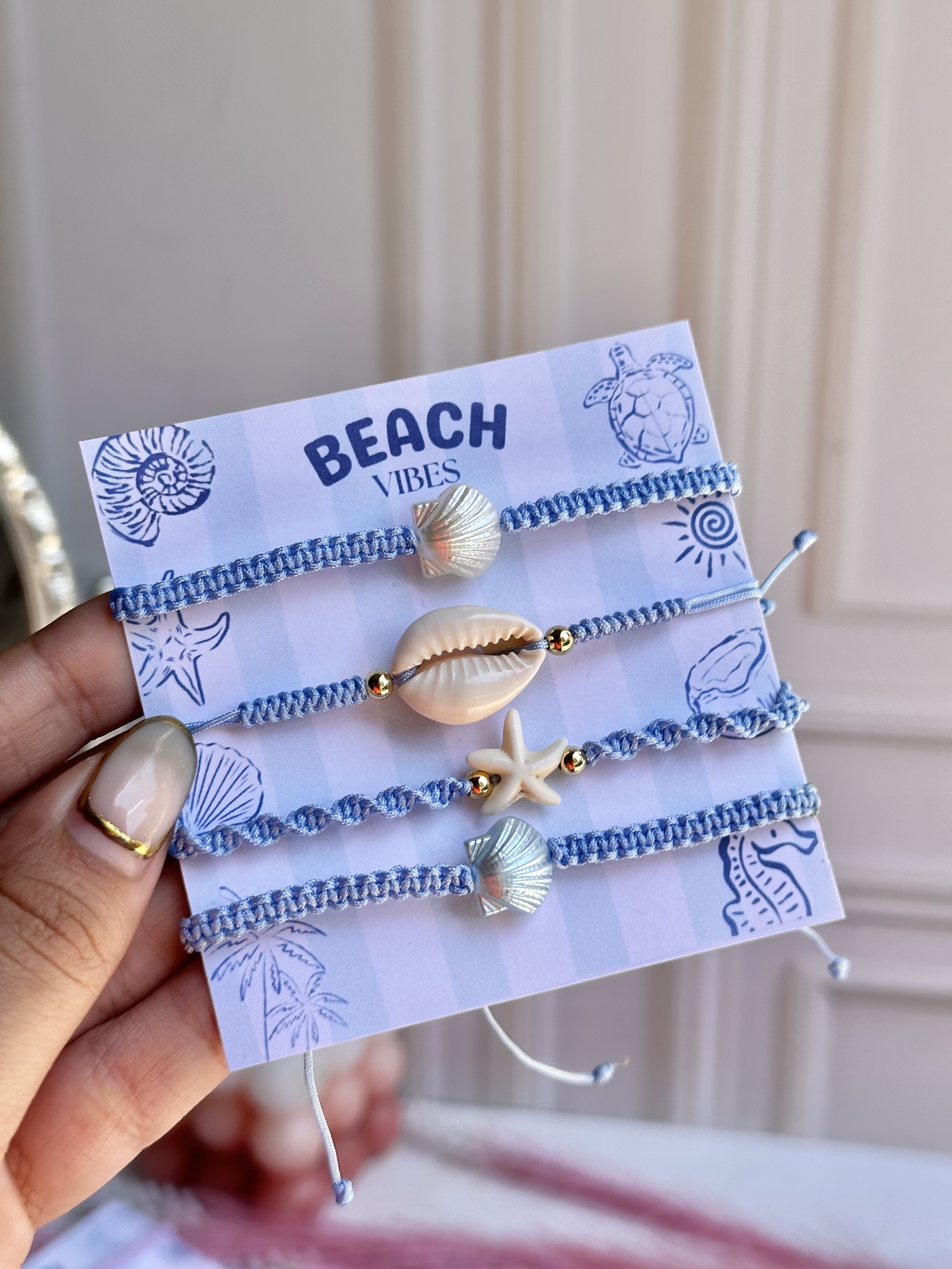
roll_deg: +0.5
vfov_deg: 39.7
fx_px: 1760
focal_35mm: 48
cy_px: 634
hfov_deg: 30.3
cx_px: 476
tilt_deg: -22.7
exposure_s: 1/858
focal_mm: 6.86
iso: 64
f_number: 1.78
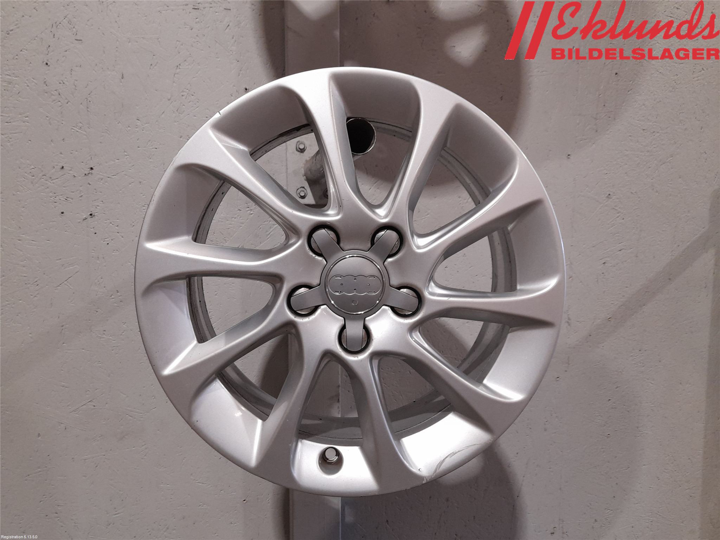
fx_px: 520
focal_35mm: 25
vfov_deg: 54.9
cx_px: 360
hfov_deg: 69.4
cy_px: 270
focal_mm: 4.6
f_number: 2
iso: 200
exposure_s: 1/50
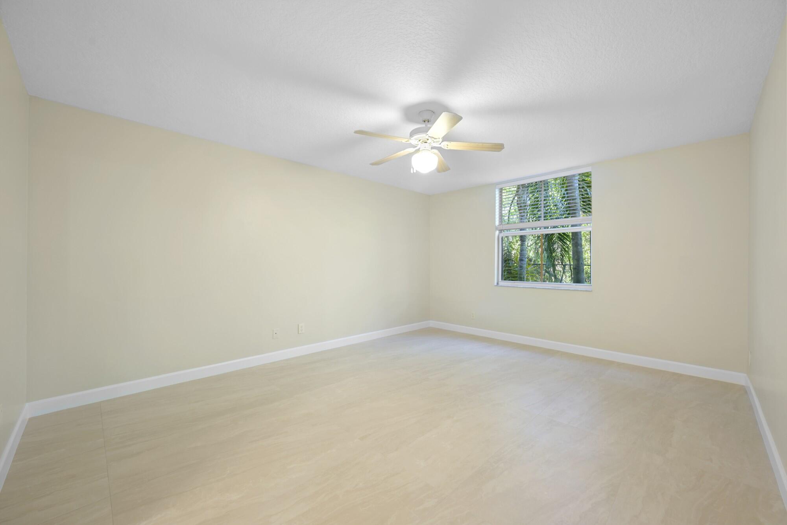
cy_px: 262
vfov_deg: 81.2
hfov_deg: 104.3
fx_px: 306
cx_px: 394
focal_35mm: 14
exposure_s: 2
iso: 125
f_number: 8
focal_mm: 14
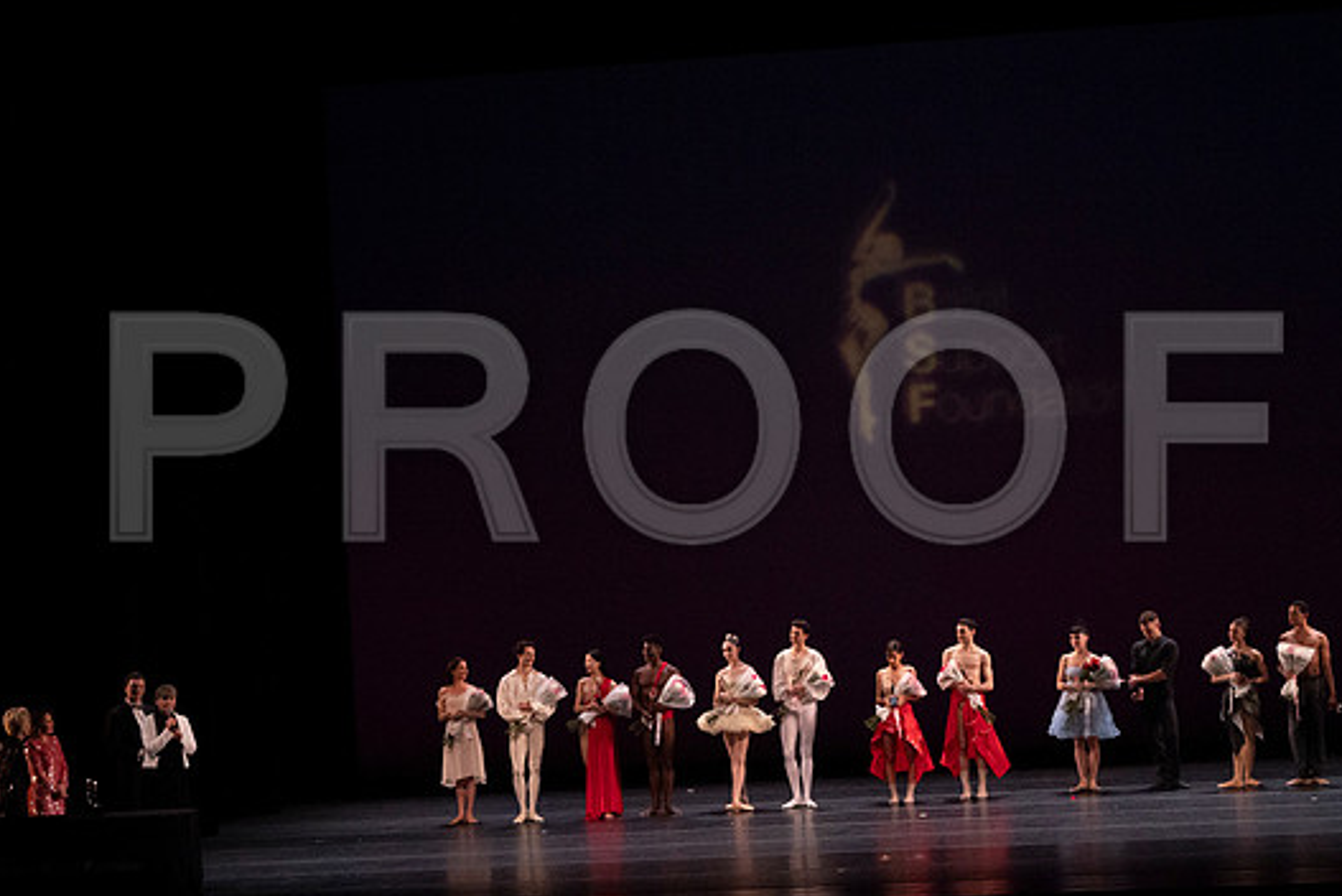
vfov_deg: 12.5
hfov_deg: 18.6
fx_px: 4103
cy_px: 434
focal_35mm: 110
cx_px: 672
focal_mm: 100
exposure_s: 1/320
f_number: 13
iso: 12800
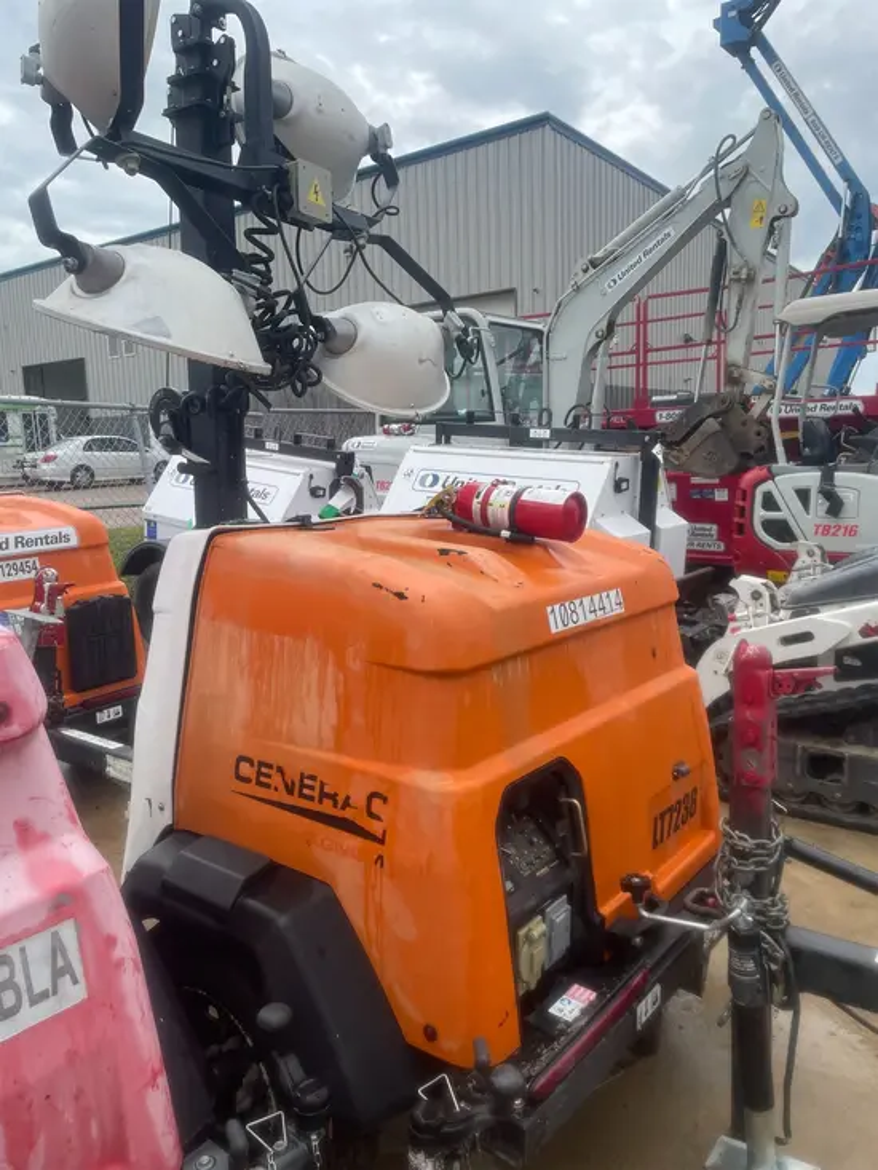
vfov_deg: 67.3
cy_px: 585
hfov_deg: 53.1
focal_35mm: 26
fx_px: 879
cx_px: 439
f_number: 1.6
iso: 32
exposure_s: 1/764
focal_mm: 4.2
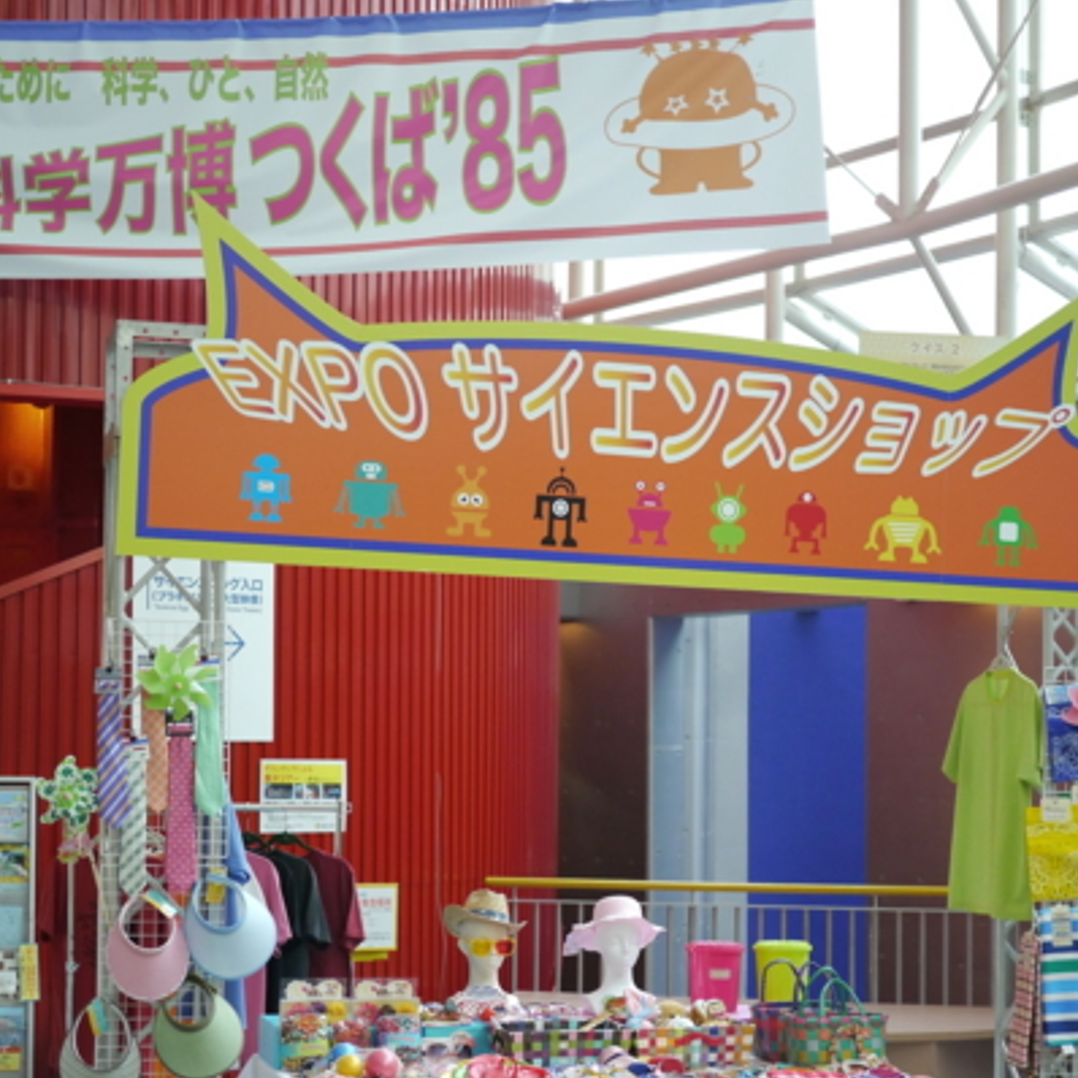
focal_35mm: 64
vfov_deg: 26.8
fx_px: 2255
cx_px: 469
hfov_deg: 26.9
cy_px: 683
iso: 500
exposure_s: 1/250
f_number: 1.7
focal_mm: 20
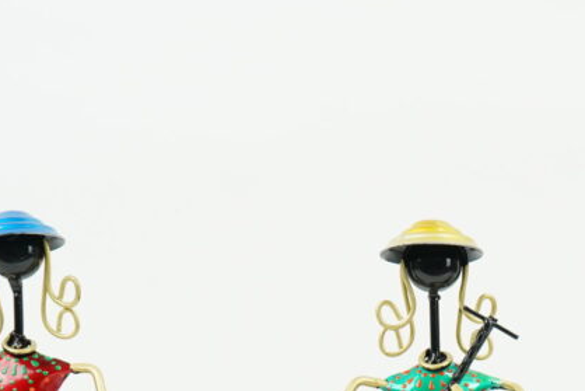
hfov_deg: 15.1
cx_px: 421
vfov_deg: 10.0
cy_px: 478
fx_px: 2194
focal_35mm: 135
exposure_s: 1/320
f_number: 6.3
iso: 1250
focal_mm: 47
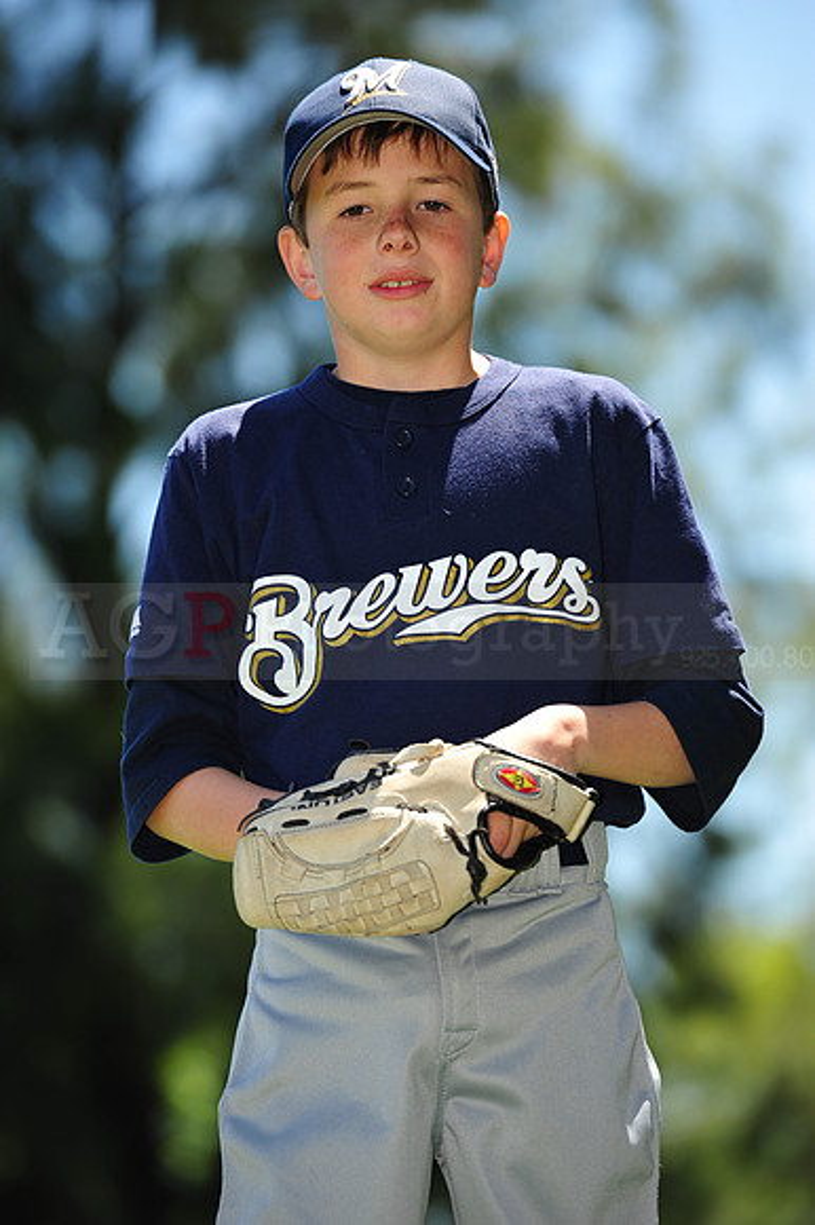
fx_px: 6799
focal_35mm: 200
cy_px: 612
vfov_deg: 10.3
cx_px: 408
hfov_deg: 6.9
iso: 200
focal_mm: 200
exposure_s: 1/640
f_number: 4
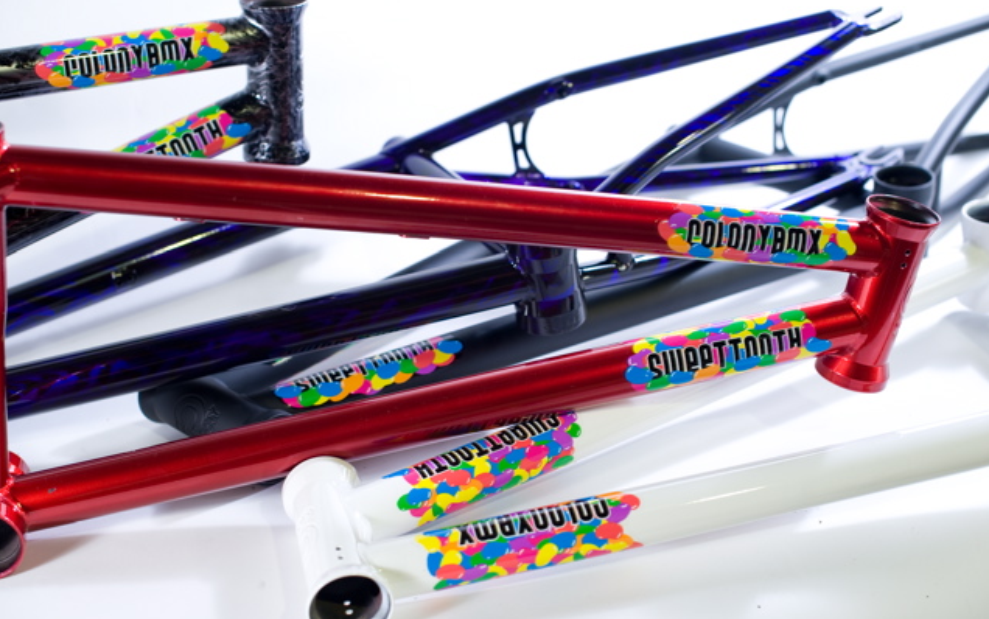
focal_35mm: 52
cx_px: 491
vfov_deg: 24.9
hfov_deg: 38.9
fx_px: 1402
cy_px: 317
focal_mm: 50
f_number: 4.5
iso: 200
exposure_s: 1/25
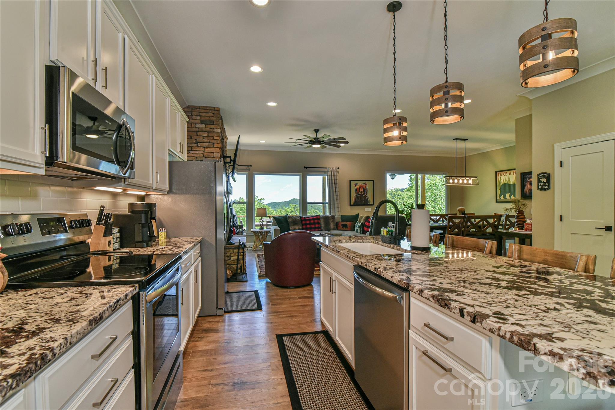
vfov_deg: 73.8
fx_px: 273
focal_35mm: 16
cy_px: 205
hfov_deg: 96.7
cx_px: 308
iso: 1600
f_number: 9
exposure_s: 1/320
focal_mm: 16
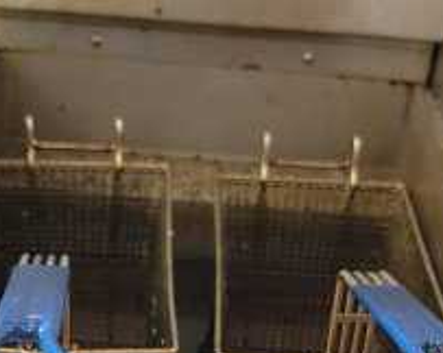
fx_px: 1231
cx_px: 164
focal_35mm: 94
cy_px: 535
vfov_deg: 15.1
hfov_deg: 20.4
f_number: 1.8
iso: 400
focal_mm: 6.7
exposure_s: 1/40
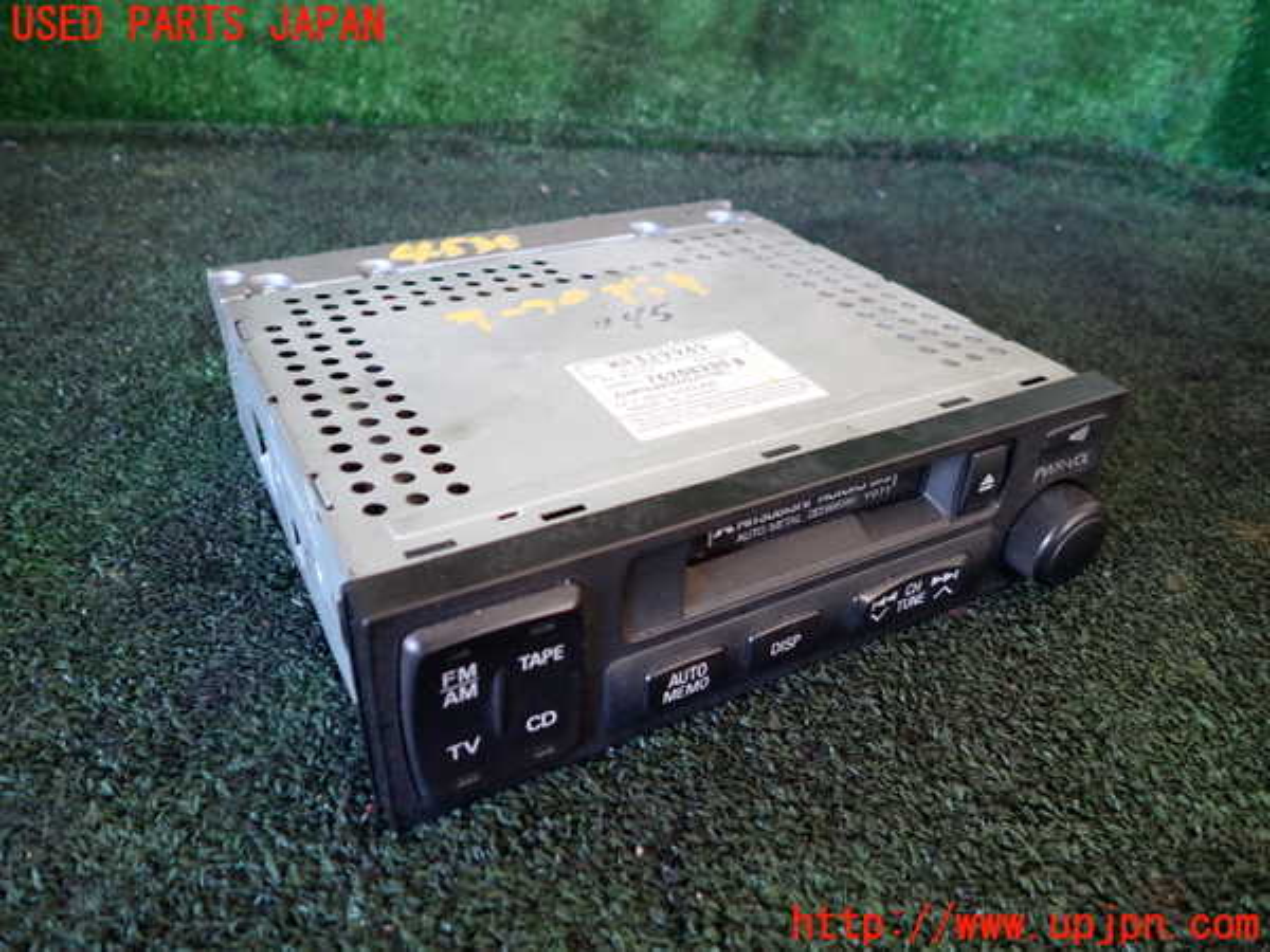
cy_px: 476
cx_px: 635
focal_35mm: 25
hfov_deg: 69.4
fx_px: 917
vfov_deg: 54.9
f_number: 2
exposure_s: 1/30
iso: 200
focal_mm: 4.5
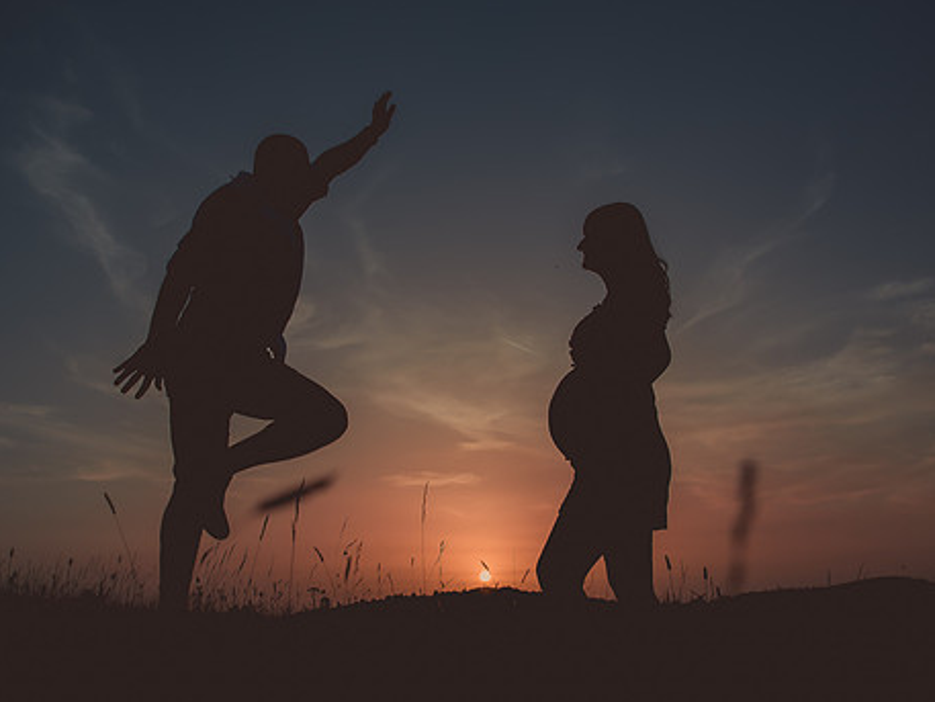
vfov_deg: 42.8
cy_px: 403
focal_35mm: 33
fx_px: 892
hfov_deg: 55.2
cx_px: 416
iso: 100
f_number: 4
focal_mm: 24
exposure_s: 1/2000
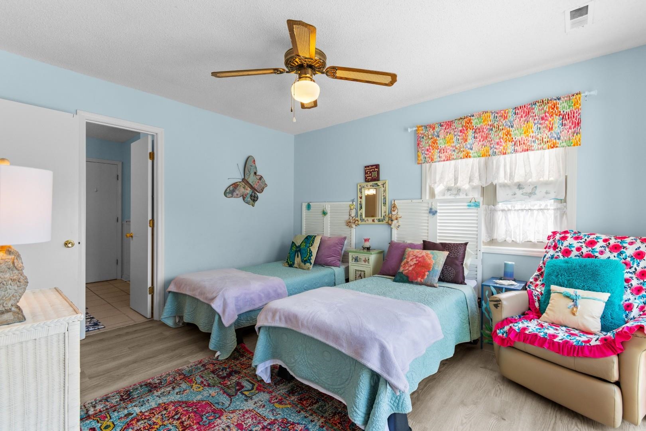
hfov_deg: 100.4
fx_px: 269
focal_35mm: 15
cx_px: 323
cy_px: 216
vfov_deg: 77.3
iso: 100
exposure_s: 1/25
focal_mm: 10
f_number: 4.5
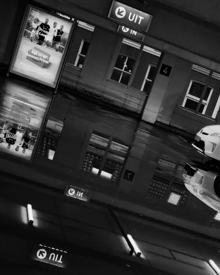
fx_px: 488
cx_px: 145
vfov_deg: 30.9
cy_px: 208
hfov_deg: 25.3
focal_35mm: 60
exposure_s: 1/60
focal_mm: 26
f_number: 6.3
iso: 5000
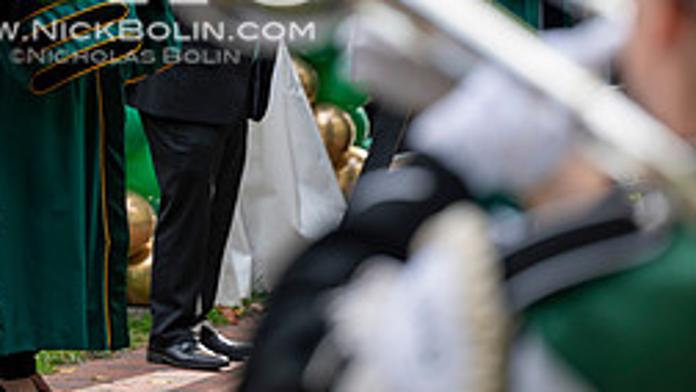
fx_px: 4487
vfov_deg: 5.0
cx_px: 124
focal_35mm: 243
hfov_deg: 8.8
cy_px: -69
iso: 160
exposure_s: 1/500
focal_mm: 101
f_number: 2.8
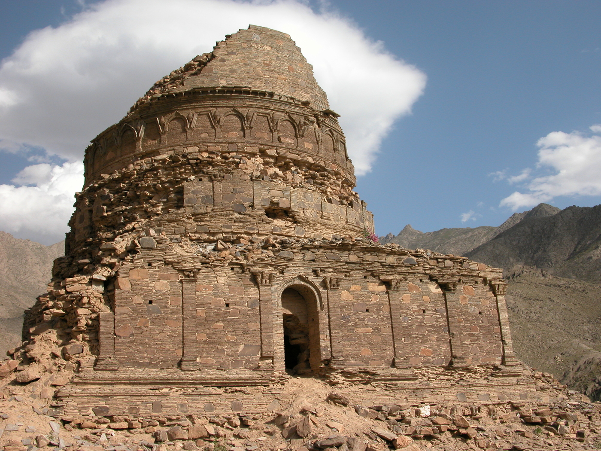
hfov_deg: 52.6
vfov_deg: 40.7
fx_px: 608
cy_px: 226
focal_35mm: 35
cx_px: 300
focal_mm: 8.9
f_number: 6.3
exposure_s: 1/370
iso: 100
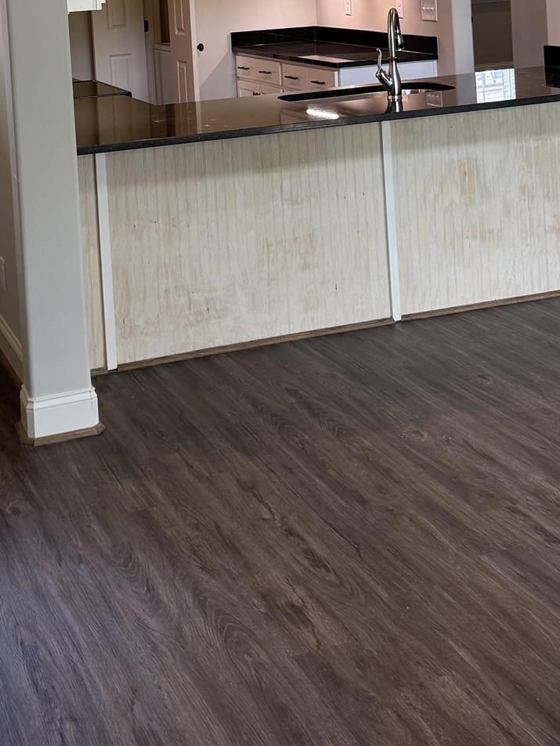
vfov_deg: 30.9
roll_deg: +3.7
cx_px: 213
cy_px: 4
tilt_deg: -1.7
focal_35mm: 58
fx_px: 1251
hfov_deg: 25.2
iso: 200
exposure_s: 1/199
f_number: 1.78
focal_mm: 6.76
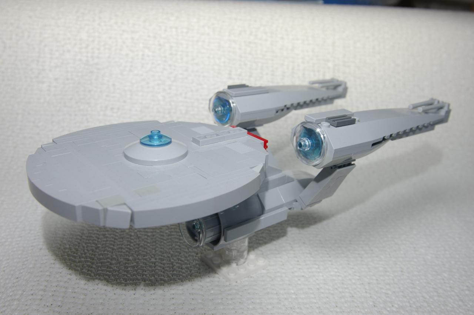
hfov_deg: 53.2
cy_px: 158
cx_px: 237
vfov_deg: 36.8
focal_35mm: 36
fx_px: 474
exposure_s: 1/40
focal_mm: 24
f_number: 8
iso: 200
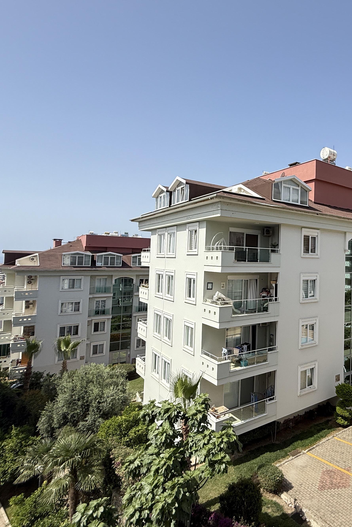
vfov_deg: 78.5
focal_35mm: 22
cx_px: 301
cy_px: 245
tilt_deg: +5.9
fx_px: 323
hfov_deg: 52.0
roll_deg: -1.8
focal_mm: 2.22
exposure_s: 1/1431
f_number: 2.2
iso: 64
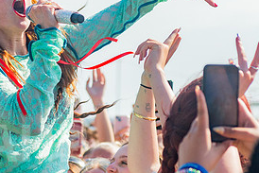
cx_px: 101
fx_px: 1519
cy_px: 33
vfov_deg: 6.5
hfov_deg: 9.7
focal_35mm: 211
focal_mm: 70
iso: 400
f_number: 4
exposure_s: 1/6400
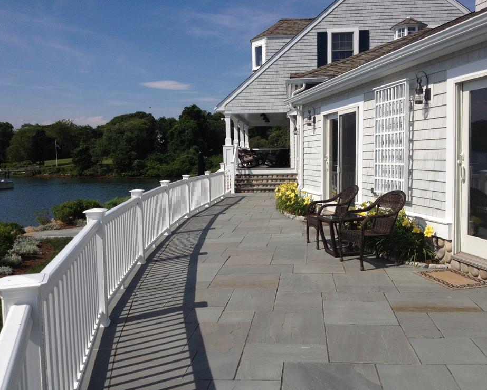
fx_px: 533
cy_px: 195
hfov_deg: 49.1
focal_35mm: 37
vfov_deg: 40.2
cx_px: 255
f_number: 2.4
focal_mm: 4.28
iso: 64
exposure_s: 1/3690
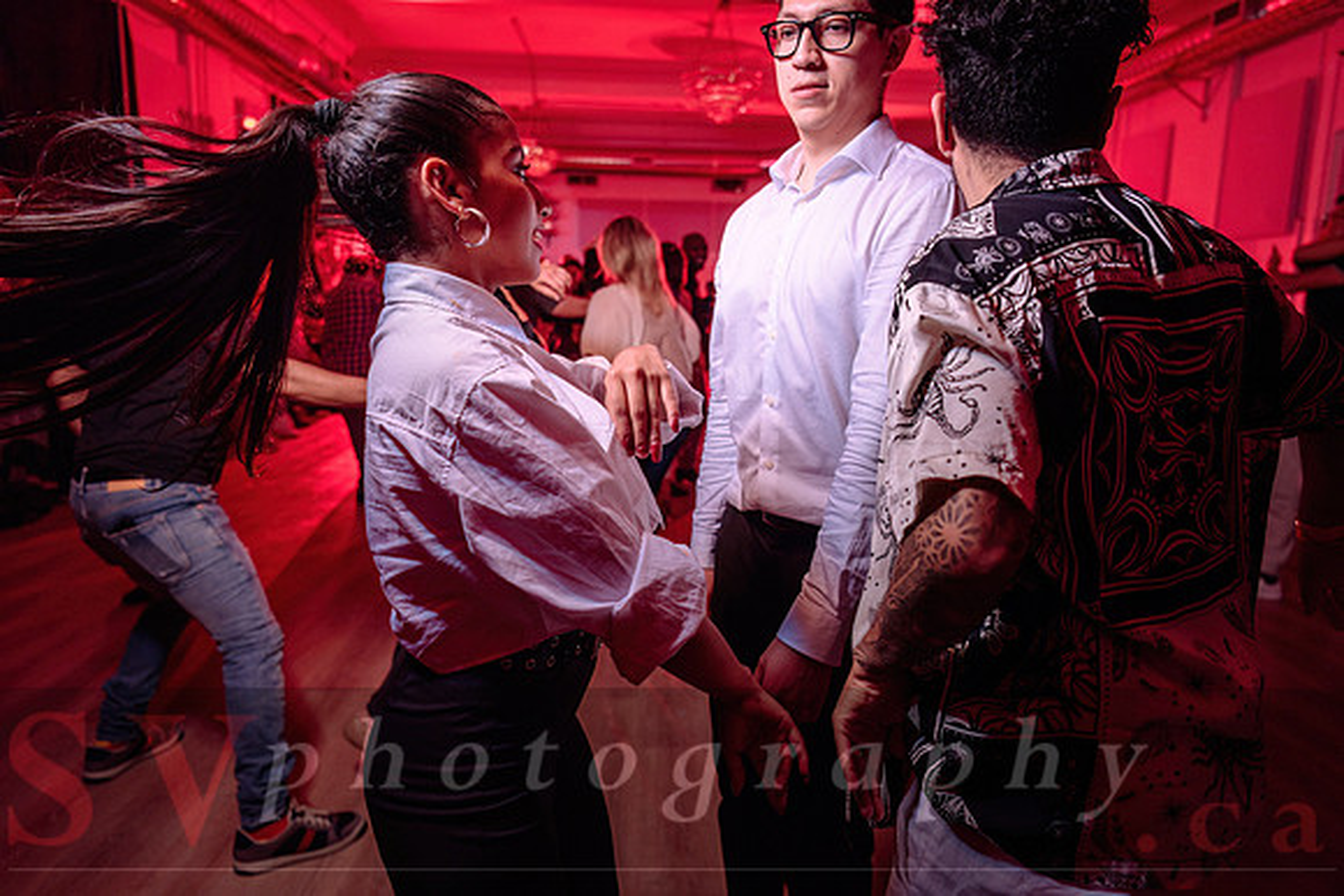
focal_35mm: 24
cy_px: 448
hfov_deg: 73.7
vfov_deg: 53.2
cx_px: 672
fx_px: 896
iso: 800
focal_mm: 24
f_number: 3.2
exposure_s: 1/60
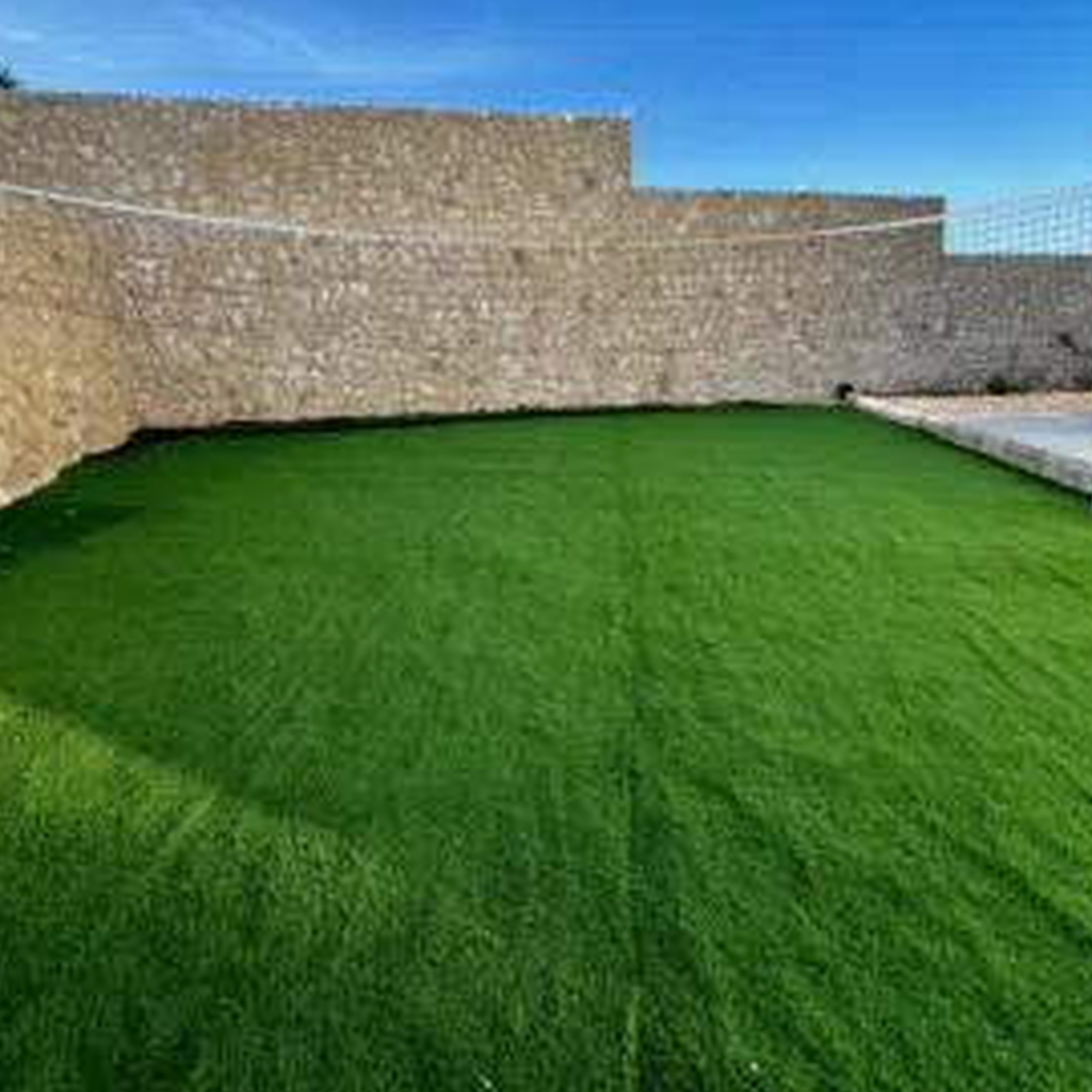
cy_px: 413
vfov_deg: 82.4
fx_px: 607
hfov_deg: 83.9
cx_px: 526
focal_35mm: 17
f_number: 1.8
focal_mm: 1.57
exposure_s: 1/413
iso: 32
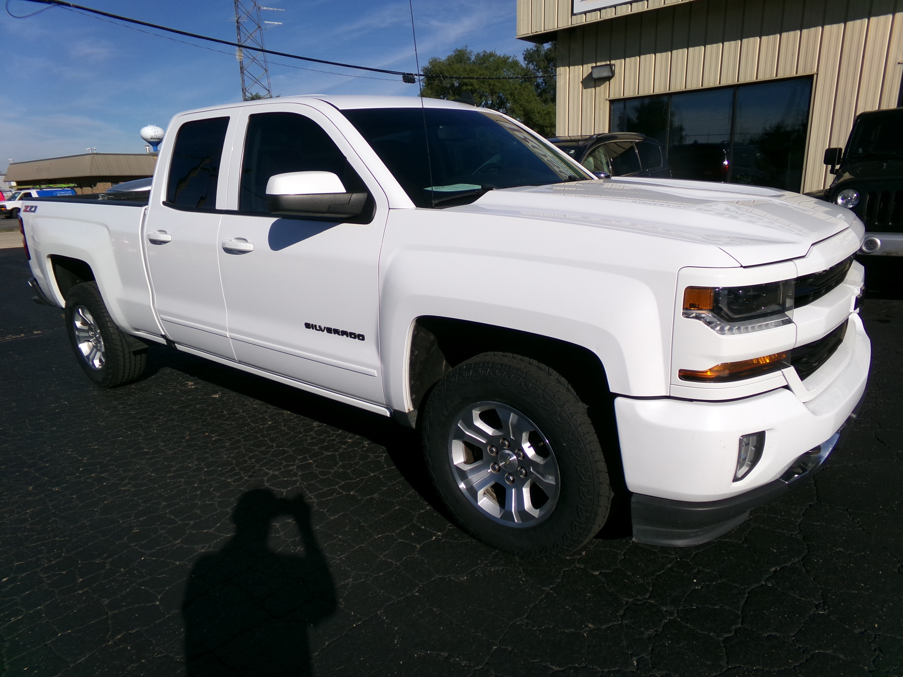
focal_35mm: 24
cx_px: 452
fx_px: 626
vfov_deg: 56.8
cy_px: 338
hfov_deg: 71.6
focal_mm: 4.3
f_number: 11.07
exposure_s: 1/240
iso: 100
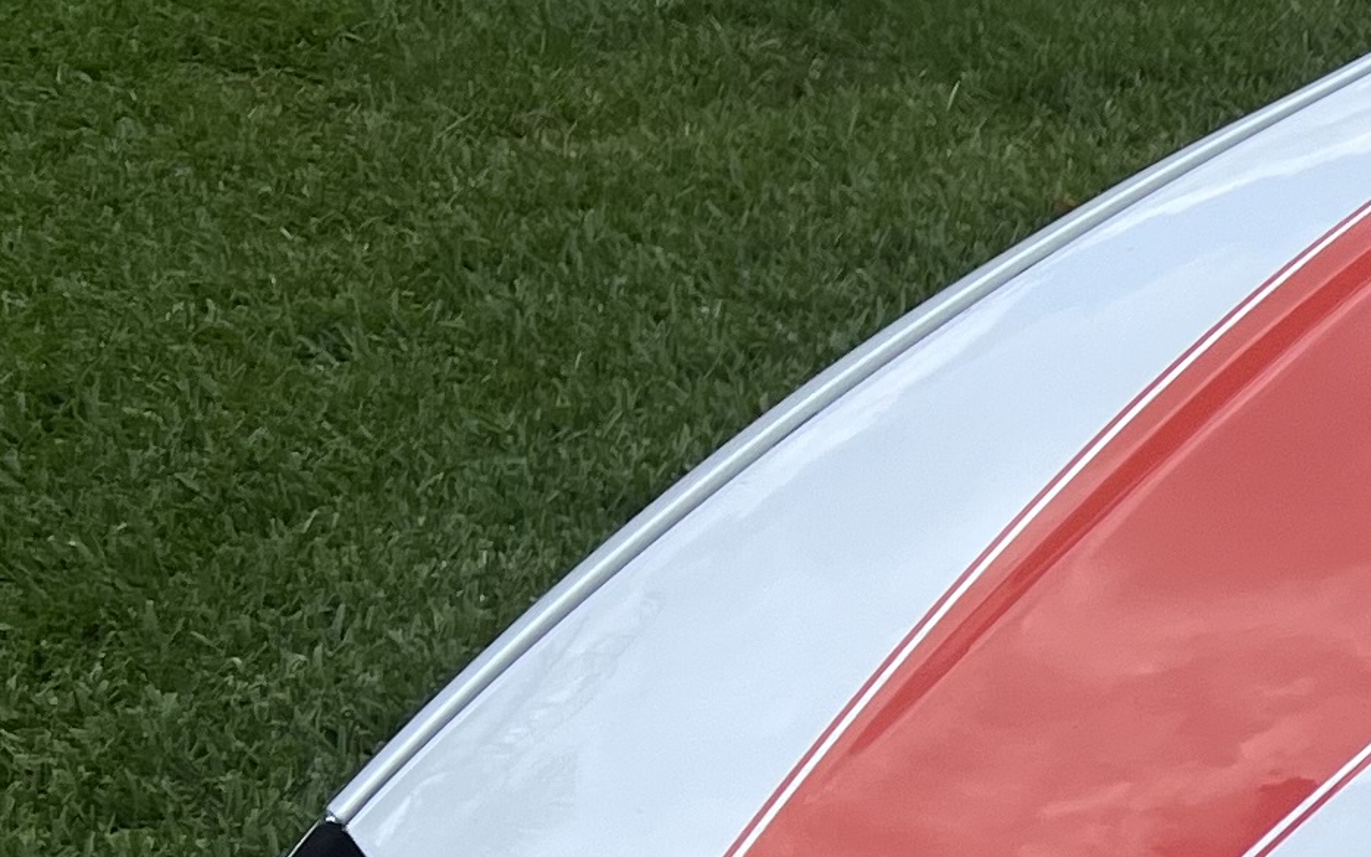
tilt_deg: -26.1
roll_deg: +1.8
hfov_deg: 14.6
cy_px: 1015
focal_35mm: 119
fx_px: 4447
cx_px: 2711
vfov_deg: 10.8
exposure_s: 1/6993
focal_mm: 5.7
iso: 50
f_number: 1.5
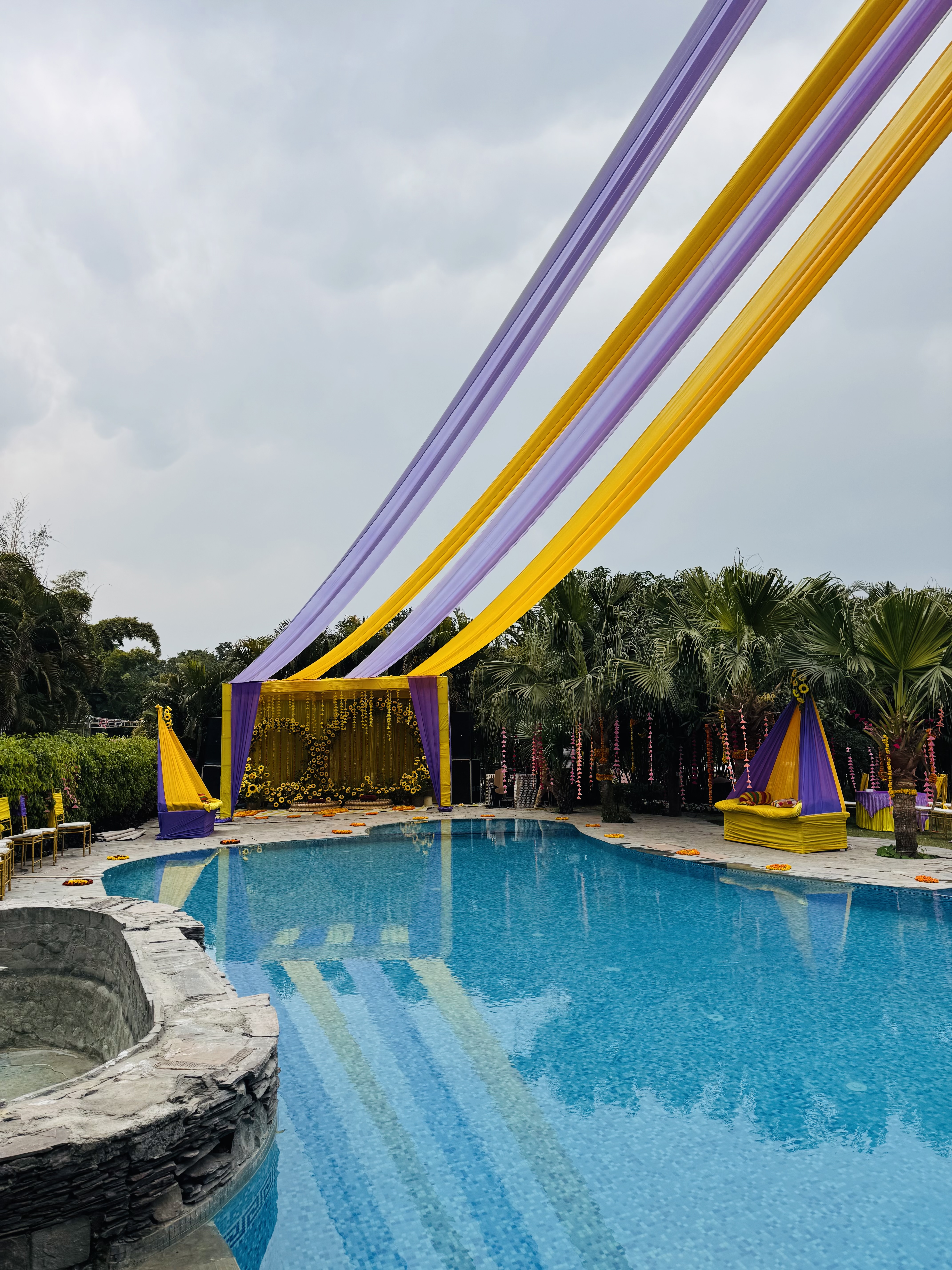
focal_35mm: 24
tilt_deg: +7.9
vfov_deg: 71.6
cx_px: 476
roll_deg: +1.3
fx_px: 880
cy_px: 635
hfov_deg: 56.8
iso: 80
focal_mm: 6.76
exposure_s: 1/2174
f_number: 1.78
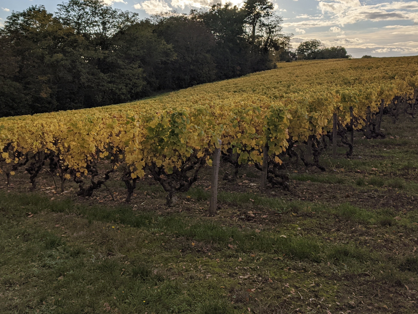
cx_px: 204
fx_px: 459
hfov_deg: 49.0
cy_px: 101
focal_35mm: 38
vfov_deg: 37.3
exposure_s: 1/7752
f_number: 2
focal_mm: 4.67
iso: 70
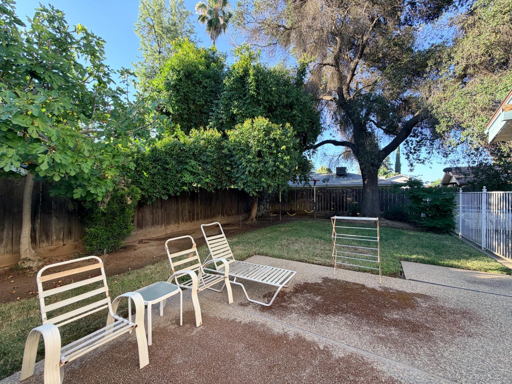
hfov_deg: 102.1
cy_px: 192
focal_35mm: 14
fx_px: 207
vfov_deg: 85.7
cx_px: 256
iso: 50
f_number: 2.2
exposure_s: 1/139
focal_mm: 2.22
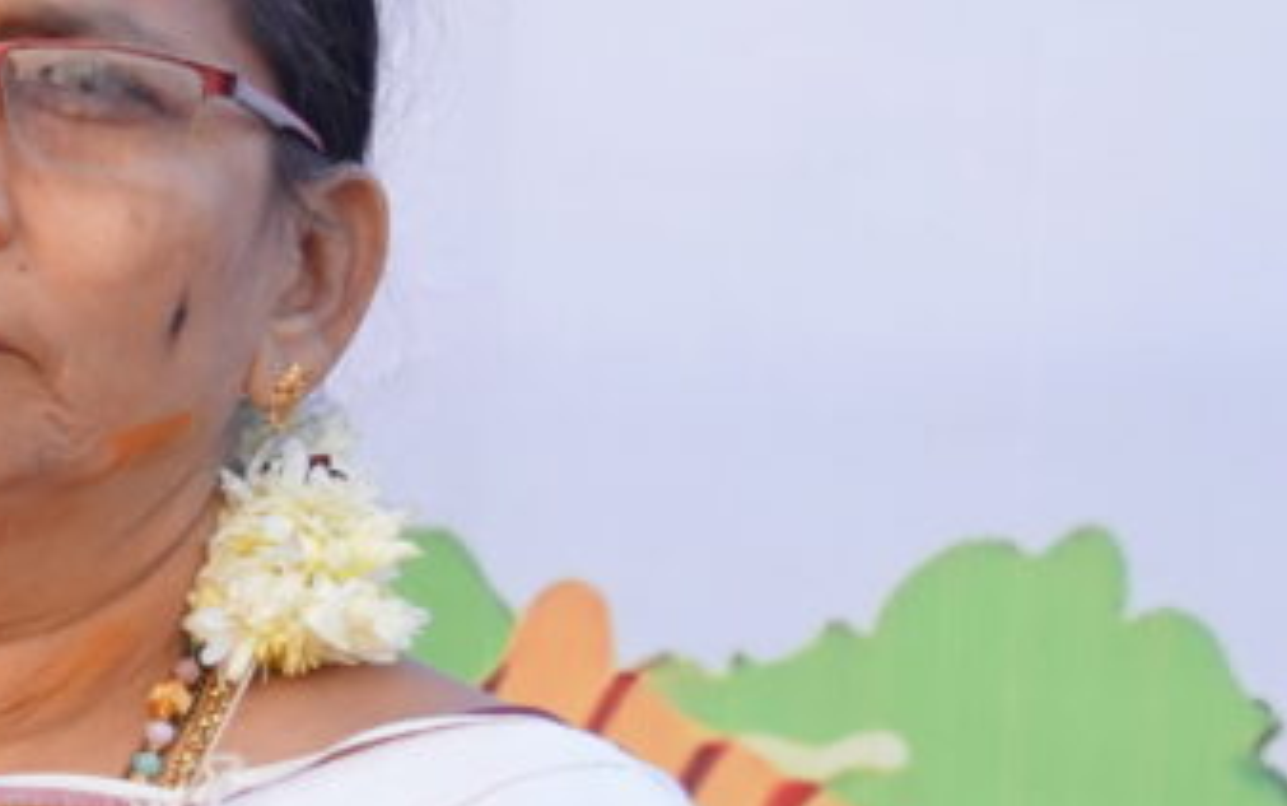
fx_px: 9256
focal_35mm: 264
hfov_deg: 6.8
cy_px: 539
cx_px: -3109
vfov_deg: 5.0
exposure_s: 1/100
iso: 400
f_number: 6.3
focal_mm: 34.1
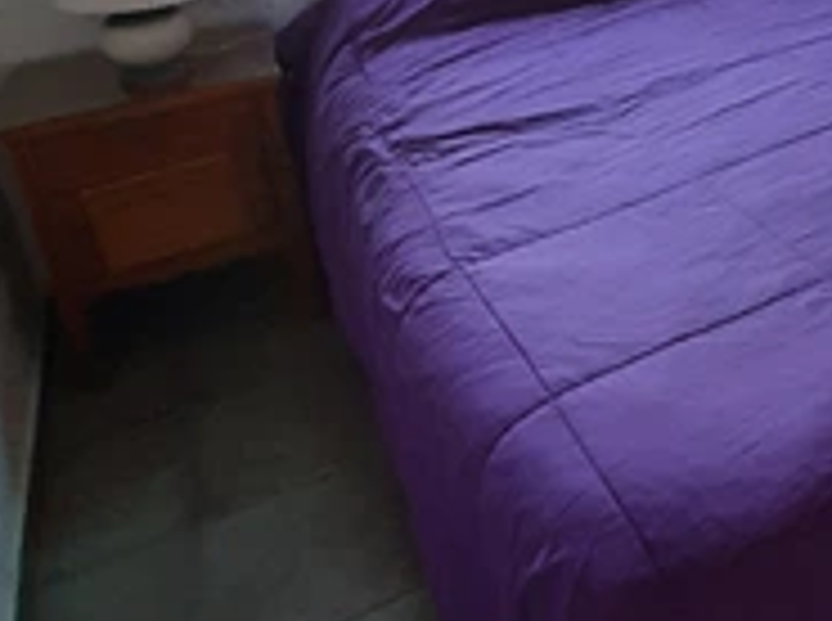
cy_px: -22
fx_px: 744
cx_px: 832
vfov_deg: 39.1
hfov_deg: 48.2
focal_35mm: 31
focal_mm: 1.42
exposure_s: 1/50
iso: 200
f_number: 2.2
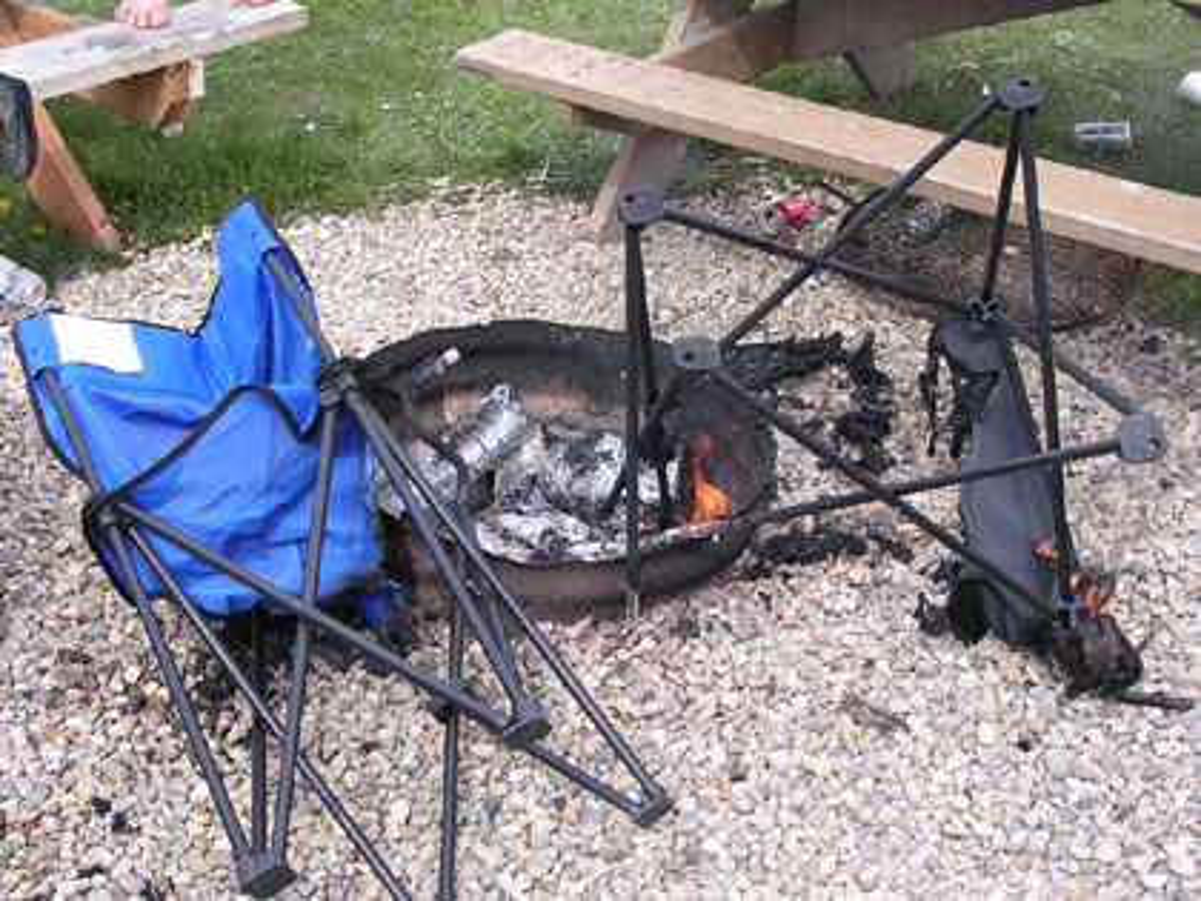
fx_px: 1700
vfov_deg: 29.7
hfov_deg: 38.9
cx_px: 600
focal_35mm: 49
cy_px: 450
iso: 100
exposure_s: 1/341
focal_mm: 7.5
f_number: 3.1
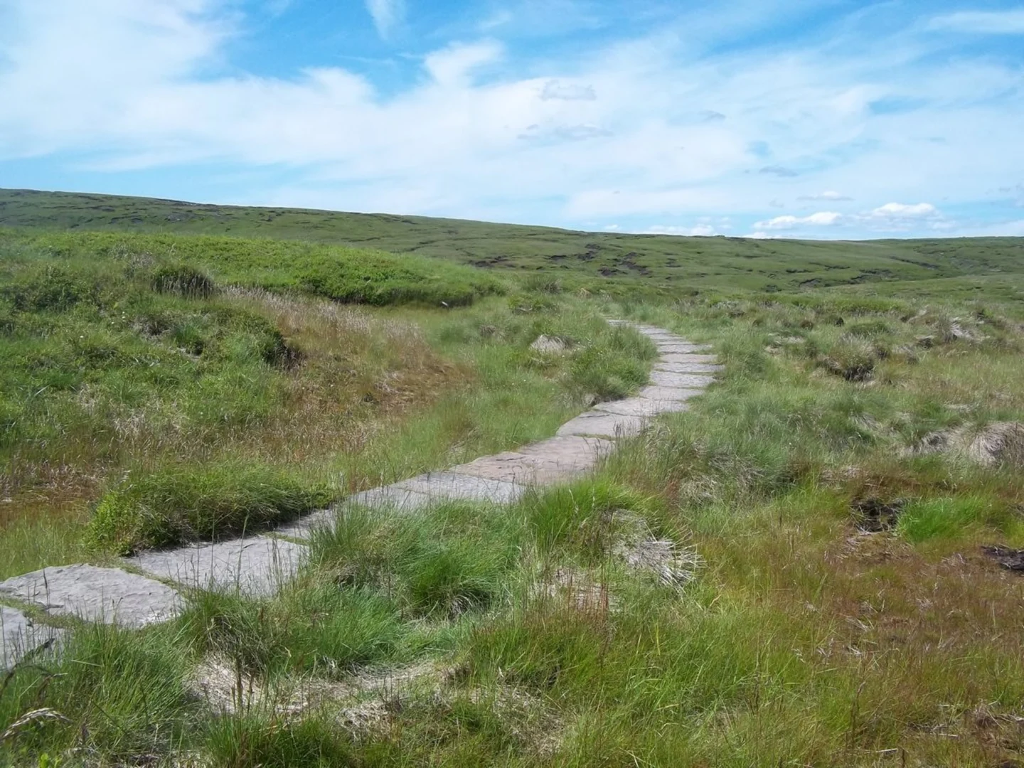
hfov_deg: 56.8
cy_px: 384
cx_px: 512
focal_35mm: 32
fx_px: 947
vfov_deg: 44.2
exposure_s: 1/400
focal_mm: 5.7
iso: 80
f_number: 5.5
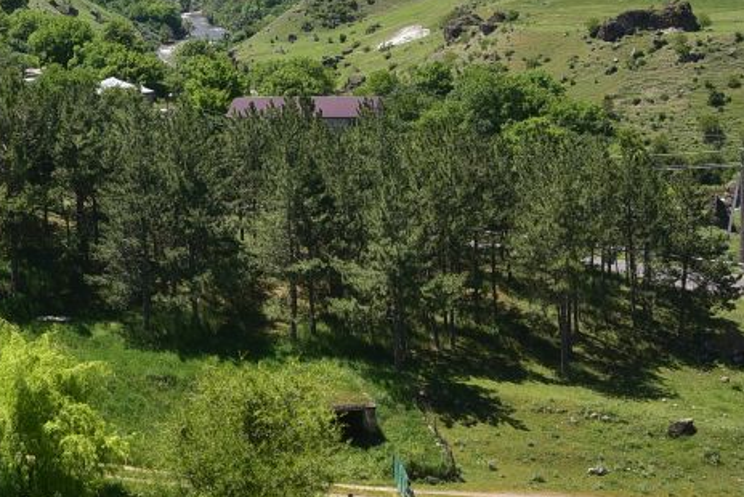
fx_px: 2895
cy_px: -59
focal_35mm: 140
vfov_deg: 9.7
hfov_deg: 14.6
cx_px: 146
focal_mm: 50
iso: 160
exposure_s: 1/100
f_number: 14
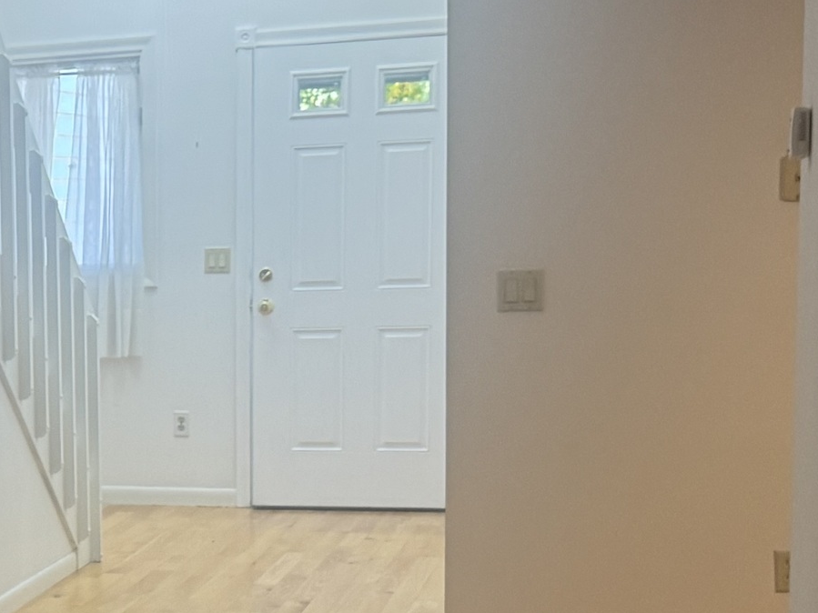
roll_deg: +2.1
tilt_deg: -6.0
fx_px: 1937
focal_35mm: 82
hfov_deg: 21.9
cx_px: -191
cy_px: 479
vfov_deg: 17.9
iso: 200
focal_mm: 6.76
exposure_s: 1/60
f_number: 1.78
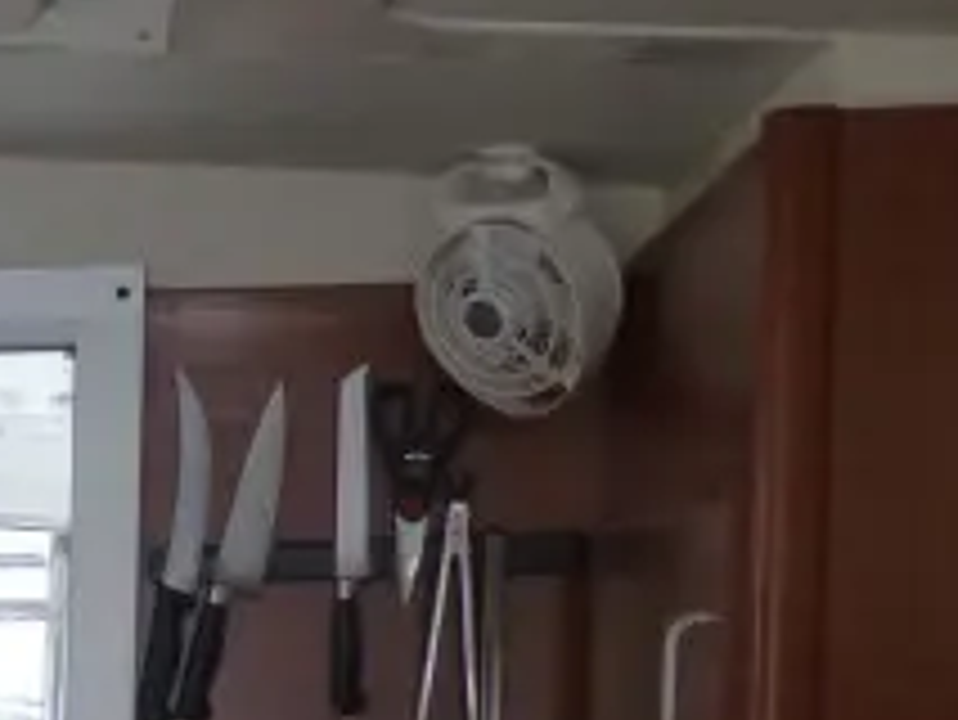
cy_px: 842
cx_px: -711
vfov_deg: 15.9
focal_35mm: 90
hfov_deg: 17.9
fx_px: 2492
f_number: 3.3
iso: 160
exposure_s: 1/80
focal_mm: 4.3
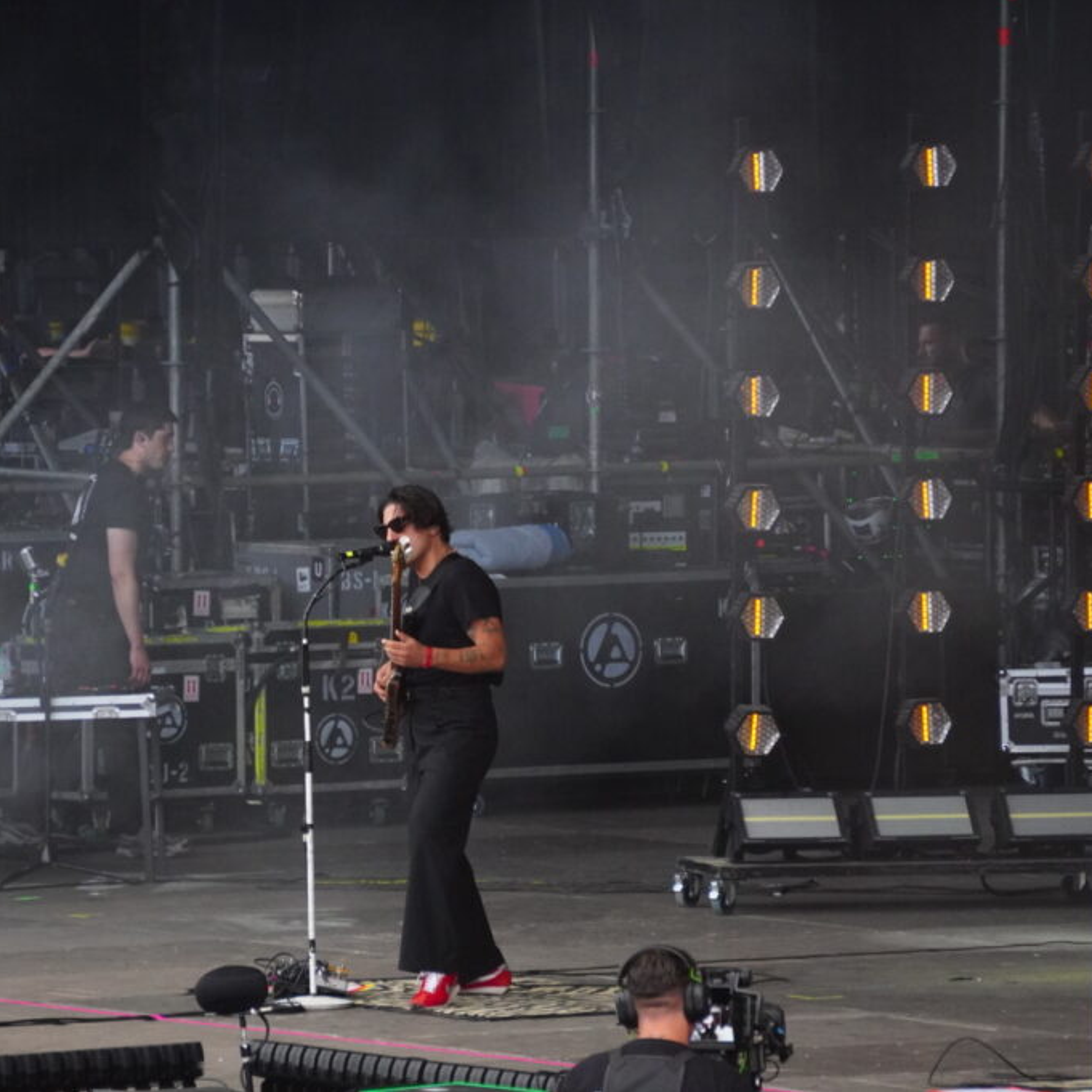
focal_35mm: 403
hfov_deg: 4.3
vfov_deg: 4.3
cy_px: 545
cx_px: 354
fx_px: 14383
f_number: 6.3
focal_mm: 210
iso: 2500
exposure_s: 1/1000
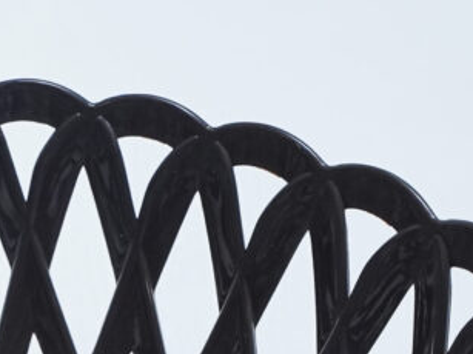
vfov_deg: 13.0
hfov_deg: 16.8
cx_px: -18
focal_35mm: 114
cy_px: 210
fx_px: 1557
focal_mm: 35
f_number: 9
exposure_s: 1/160
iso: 2500
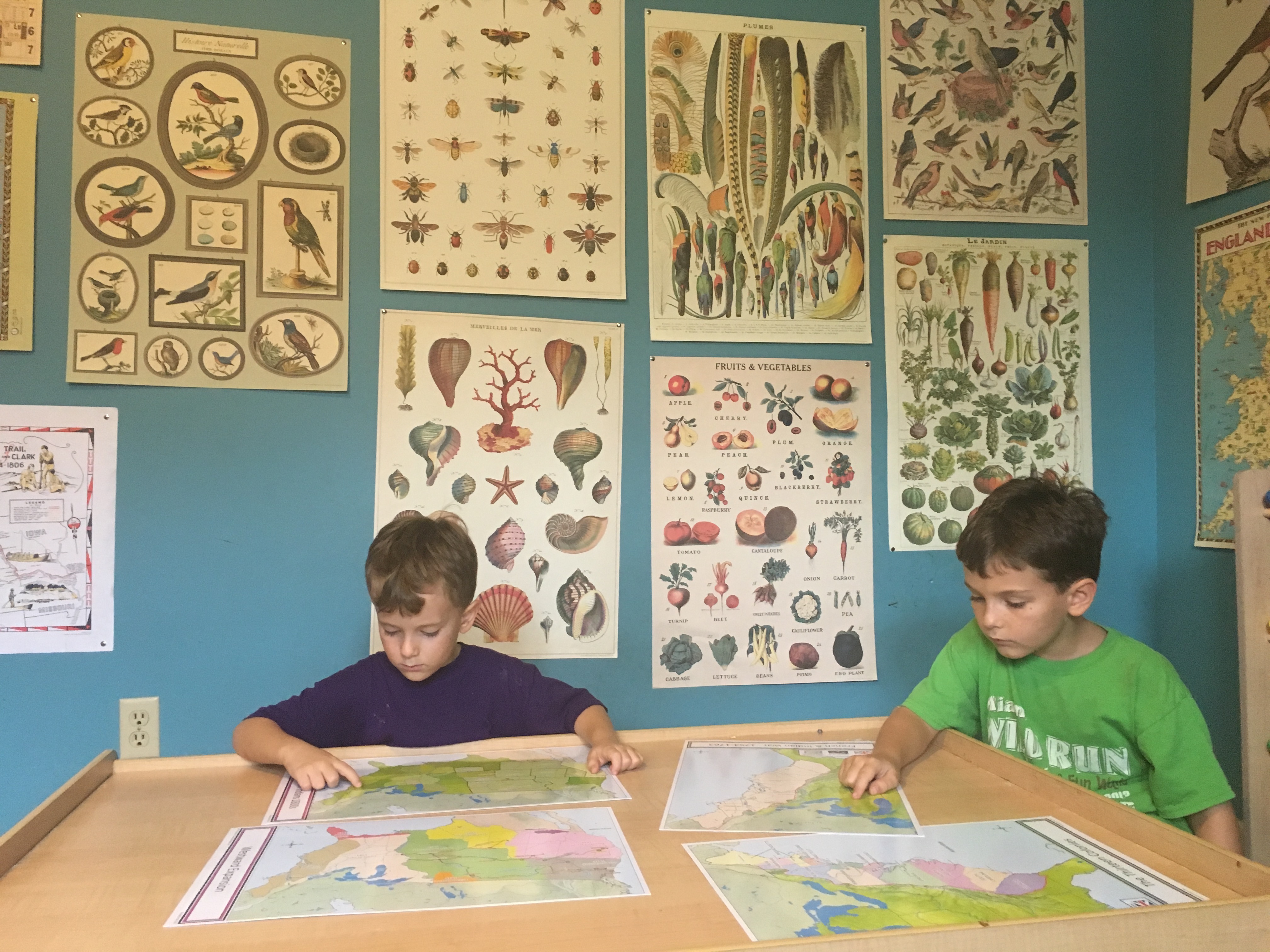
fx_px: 1064
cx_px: 635
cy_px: 476
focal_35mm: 29
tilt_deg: +0.8
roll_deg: +0.4
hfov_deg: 61.7
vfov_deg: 48.2
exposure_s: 1/24
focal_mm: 4.15
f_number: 2.2
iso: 200
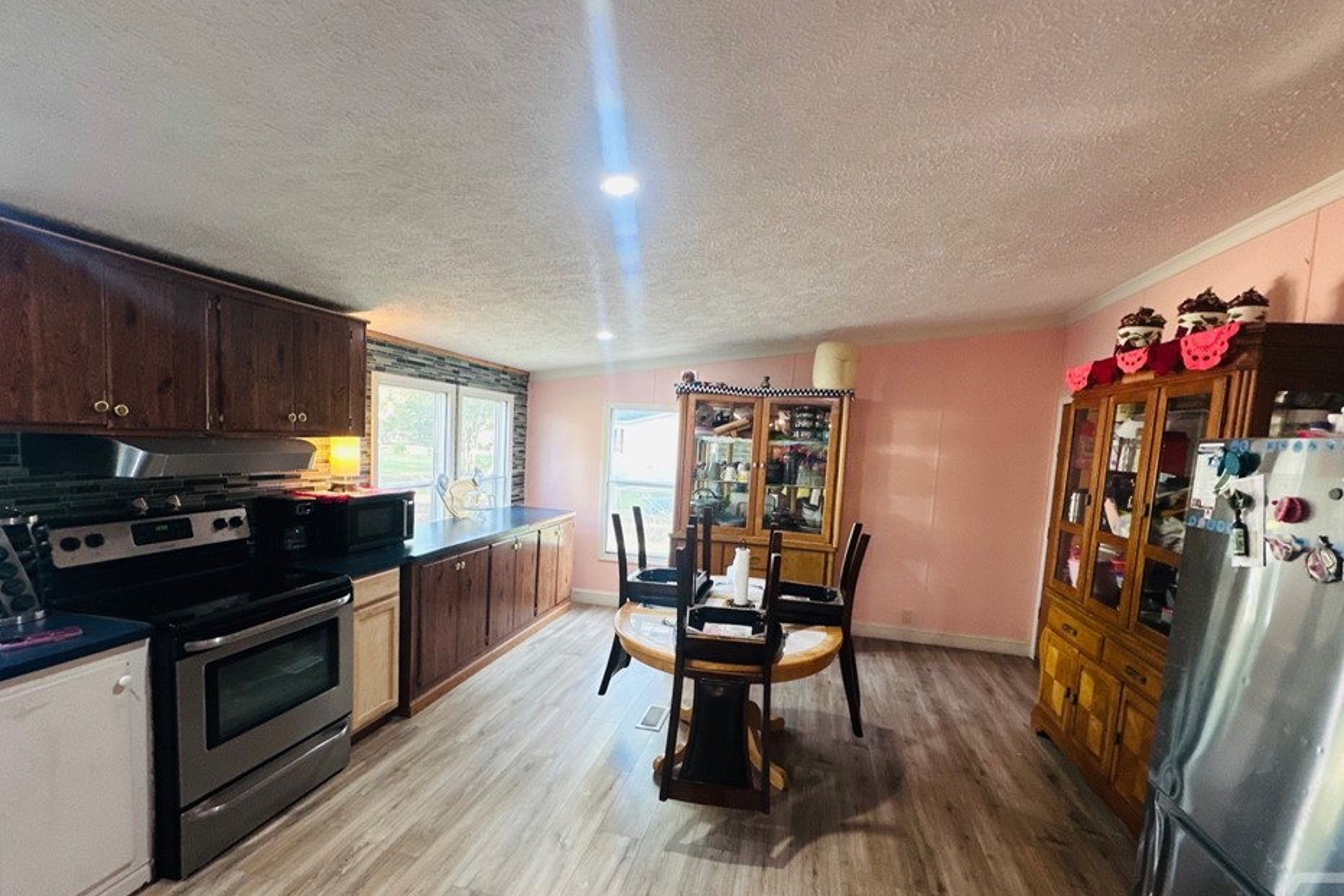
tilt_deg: -5.0
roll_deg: -3.5
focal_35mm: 16
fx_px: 597
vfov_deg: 73.6
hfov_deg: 96.7
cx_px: 681
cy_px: 490
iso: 320
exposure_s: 1/60
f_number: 2.2
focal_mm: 2.22
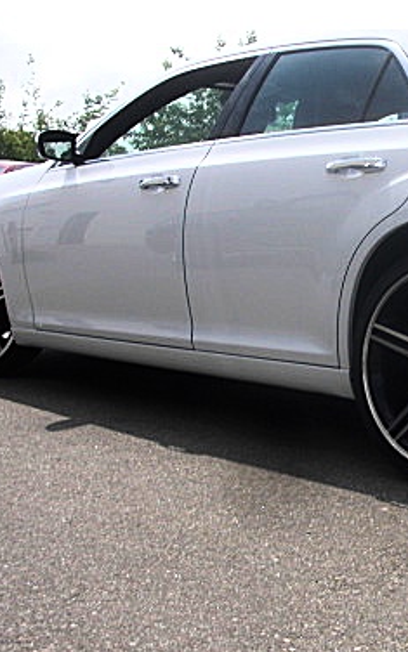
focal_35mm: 65
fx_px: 1156
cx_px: 434
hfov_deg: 19.3
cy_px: 376
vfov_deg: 31.5
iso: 50
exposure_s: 1/125
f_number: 7.9
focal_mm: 6.3
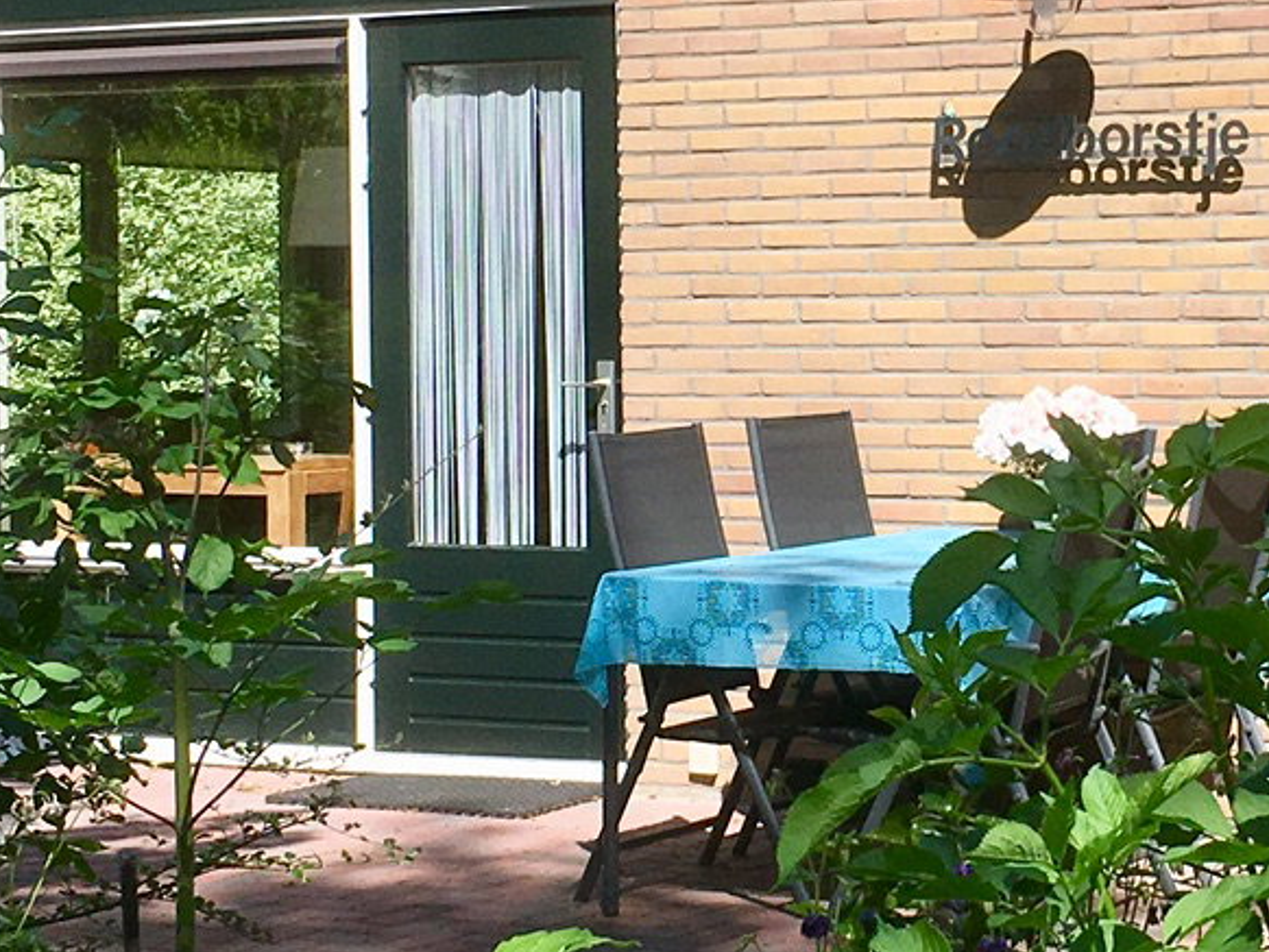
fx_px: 3741
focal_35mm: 102
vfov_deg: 14.5
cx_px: 1047
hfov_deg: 19.0
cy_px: 325
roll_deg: -0.3
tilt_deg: -0.4
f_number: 2.2
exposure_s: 1/1570
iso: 25
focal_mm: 4.15
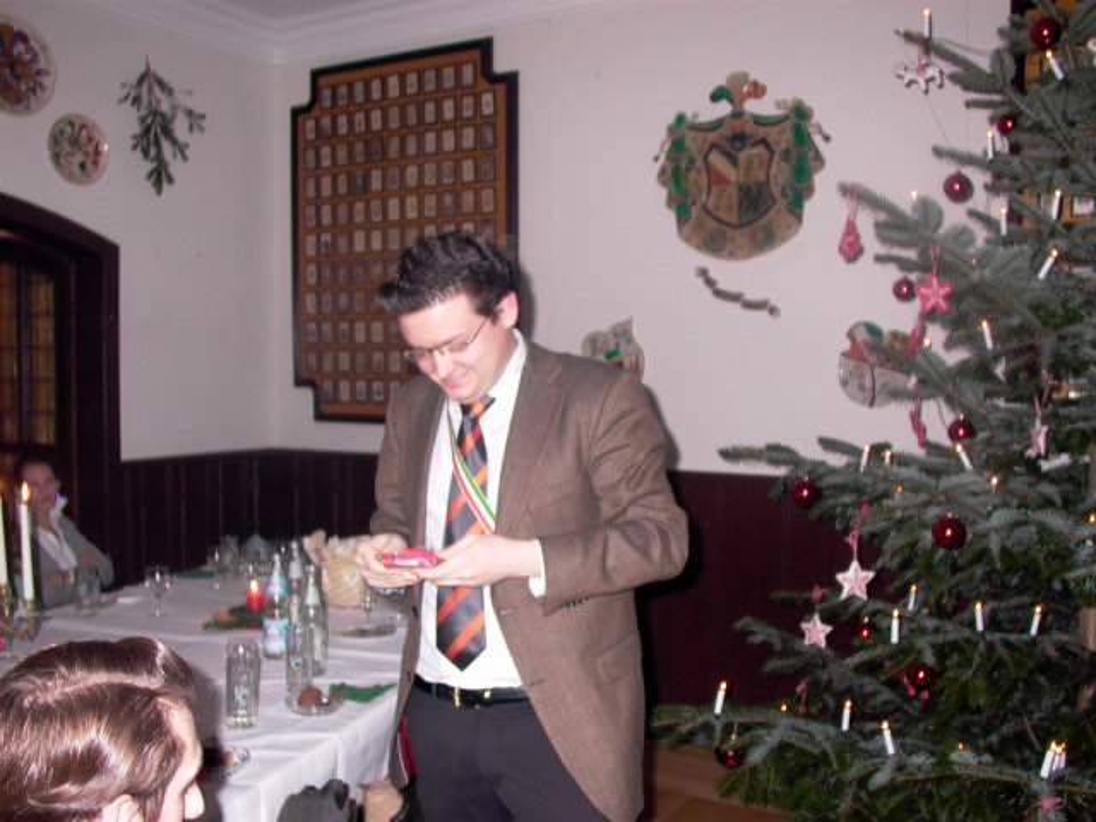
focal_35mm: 33
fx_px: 1045
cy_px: 411
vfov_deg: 42.9
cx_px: 548
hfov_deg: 55.4
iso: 100
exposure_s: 1/64.2
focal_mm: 7.15
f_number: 2.05
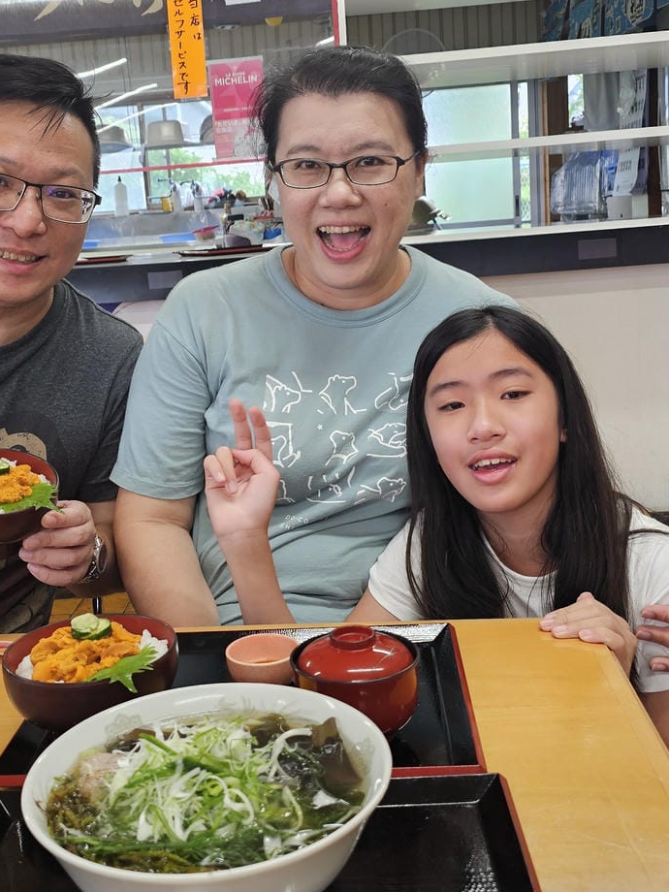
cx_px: 242
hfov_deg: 35.7
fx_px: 1031
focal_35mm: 40
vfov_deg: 46.7
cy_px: 391
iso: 80
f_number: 1.7
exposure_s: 1/120
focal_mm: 6.3
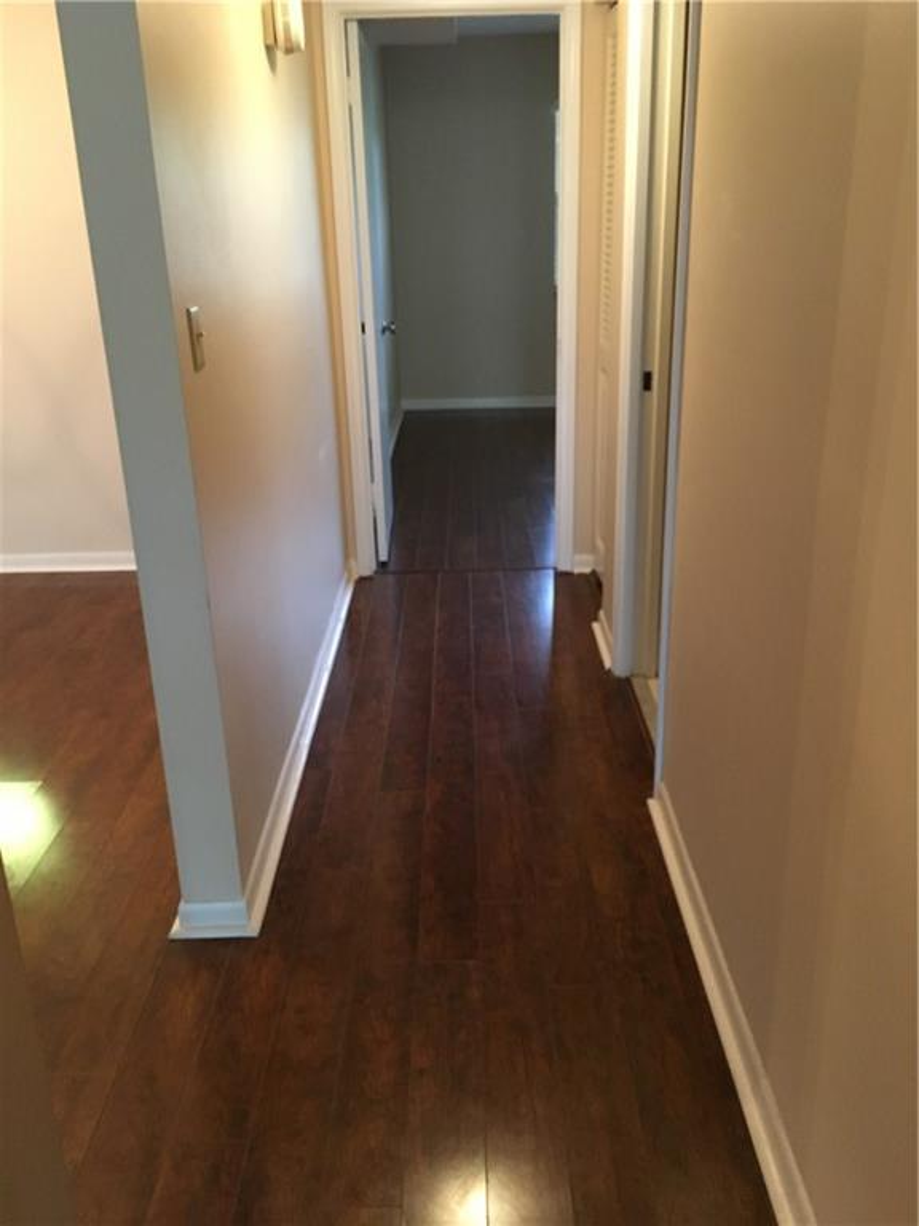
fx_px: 1027
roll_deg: +1.1
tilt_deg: -19.8
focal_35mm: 29
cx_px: 460
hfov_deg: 48.2
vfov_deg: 61.7
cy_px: 613
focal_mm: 4.15
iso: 200
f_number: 2.2
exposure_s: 1/15
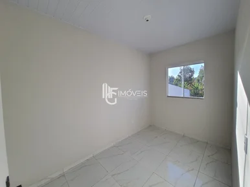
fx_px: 94
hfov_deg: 106.2
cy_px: 94
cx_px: 125
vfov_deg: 89.9
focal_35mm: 13
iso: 50
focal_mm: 1.74
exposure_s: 1/412
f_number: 2.2
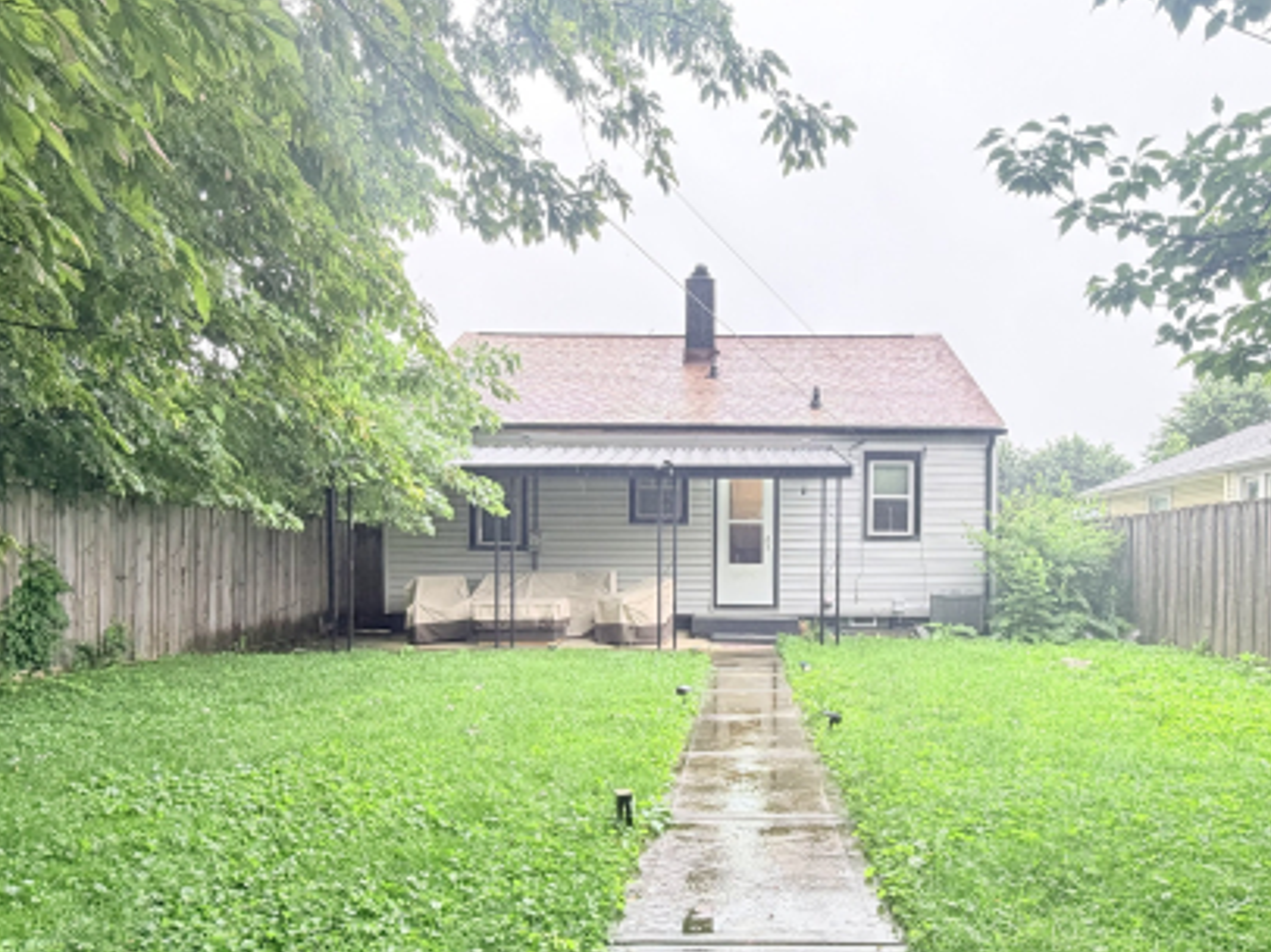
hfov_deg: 73.5
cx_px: 731
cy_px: 589
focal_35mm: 23
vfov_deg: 58.2
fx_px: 844
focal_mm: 2.22
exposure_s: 1/120
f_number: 2.2
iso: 80
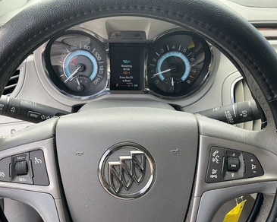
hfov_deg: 57.1
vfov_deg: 47.1
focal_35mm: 31
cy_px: 113
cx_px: 127
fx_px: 254
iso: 20
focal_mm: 3
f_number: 1.8
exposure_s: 1/122
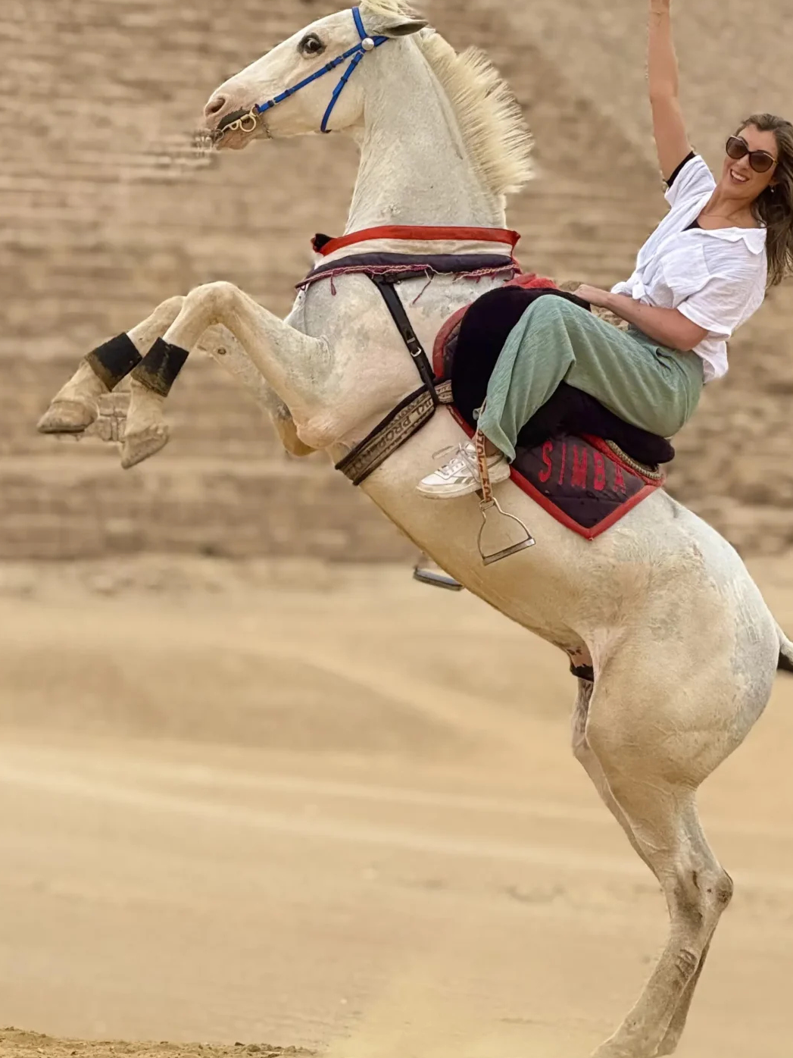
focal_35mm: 220
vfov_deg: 9.0
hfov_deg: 6.8
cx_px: 428
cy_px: 213
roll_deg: -1.6
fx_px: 6720
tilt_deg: +3.4
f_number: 2.8
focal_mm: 15.66
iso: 64
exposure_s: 1/655
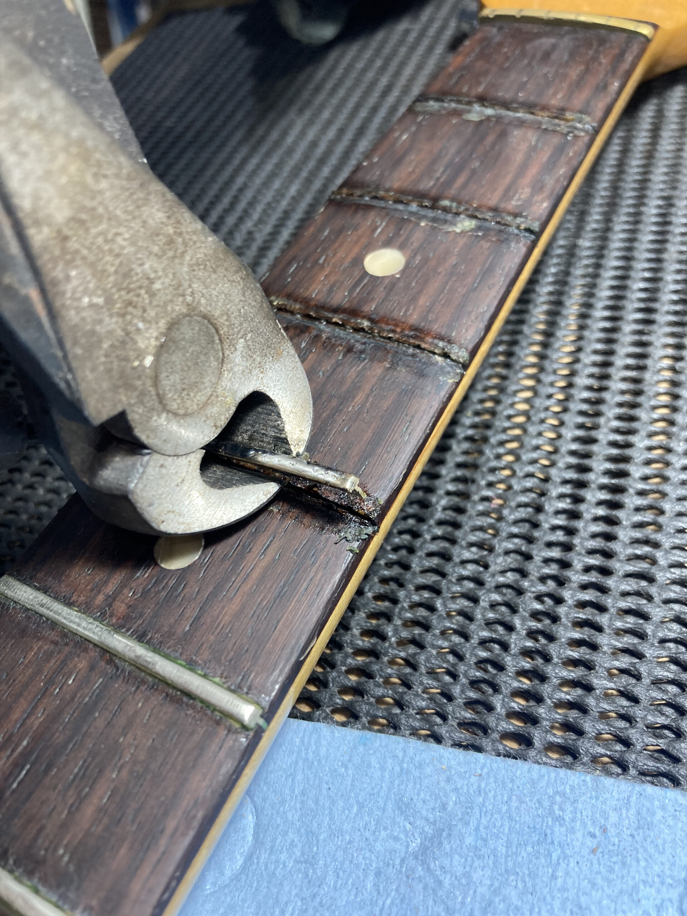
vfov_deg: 63.4
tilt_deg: -47.8
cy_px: 458
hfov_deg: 49.7
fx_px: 741
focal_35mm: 28
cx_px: 344
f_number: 1.8
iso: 100
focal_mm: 3.99
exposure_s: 1/50
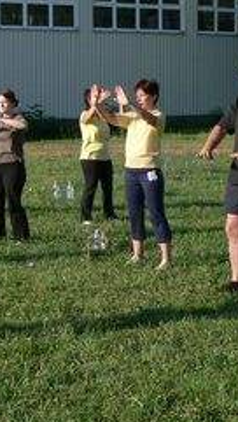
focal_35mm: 111
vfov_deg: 19.3
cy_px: 194
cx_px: 2
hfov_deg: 10.8
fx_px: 1242
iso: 80
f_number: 5.6
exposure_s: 1/250
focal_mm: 8.4
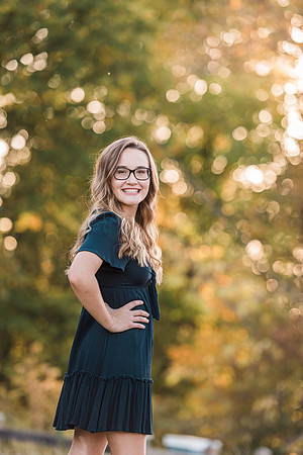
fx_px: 1957
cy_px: 228
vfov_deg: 13.2
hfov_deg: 8.9
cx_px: 152
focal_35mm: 155
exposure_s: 1/320
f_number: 3.2
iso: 320
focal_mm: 155
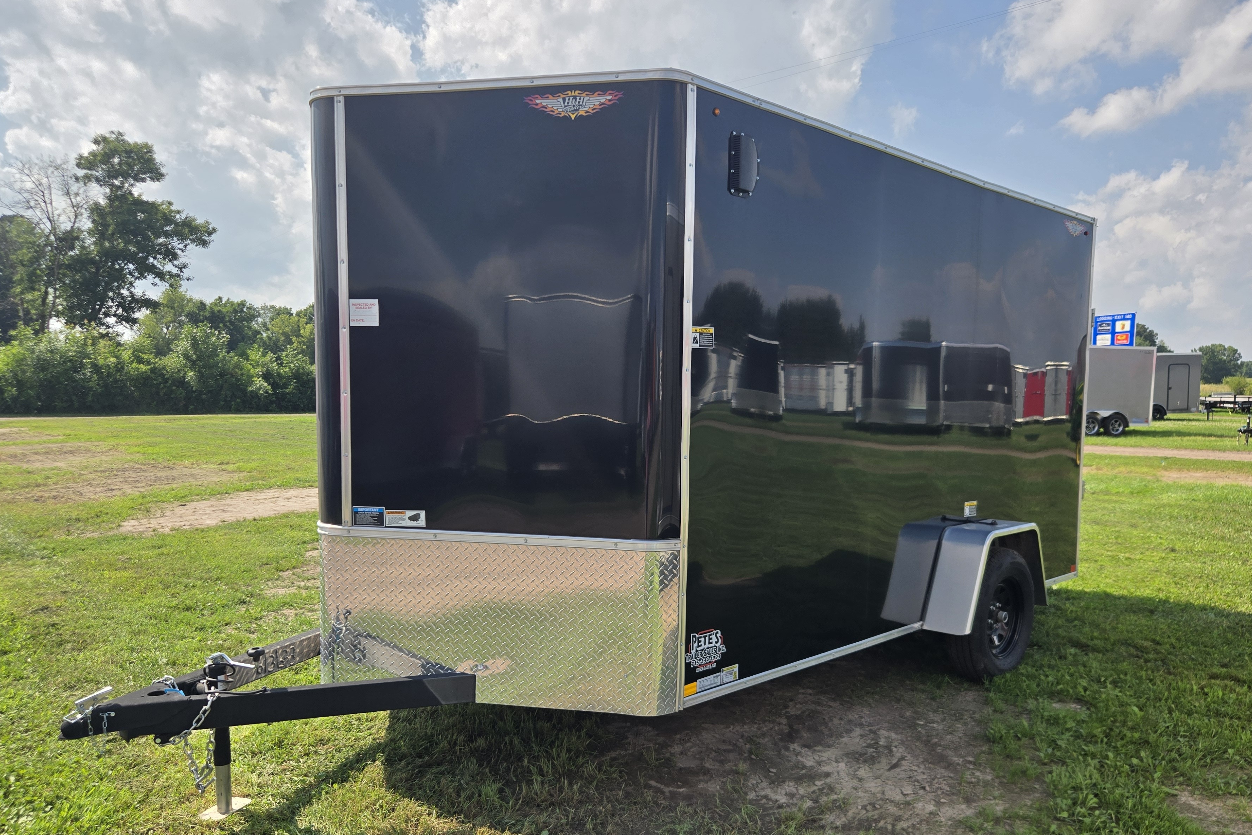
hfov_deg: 67.4
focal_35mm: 27
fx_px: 939
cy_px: 500
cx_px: 610
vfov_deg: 47.7
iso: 25
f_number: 1.8
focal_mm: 5.4
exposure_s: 1/1742
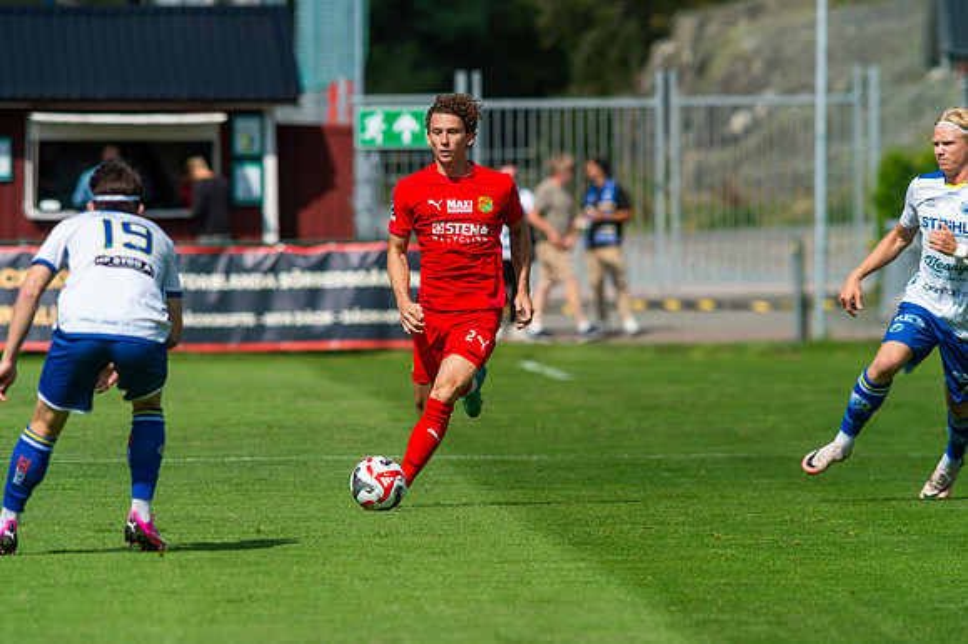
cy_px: 322
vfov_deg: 3.1
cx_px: 484
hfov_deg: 4.6
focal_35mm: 449
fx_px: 12068
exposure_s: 1/1000
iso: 110
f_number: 5
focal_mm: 420
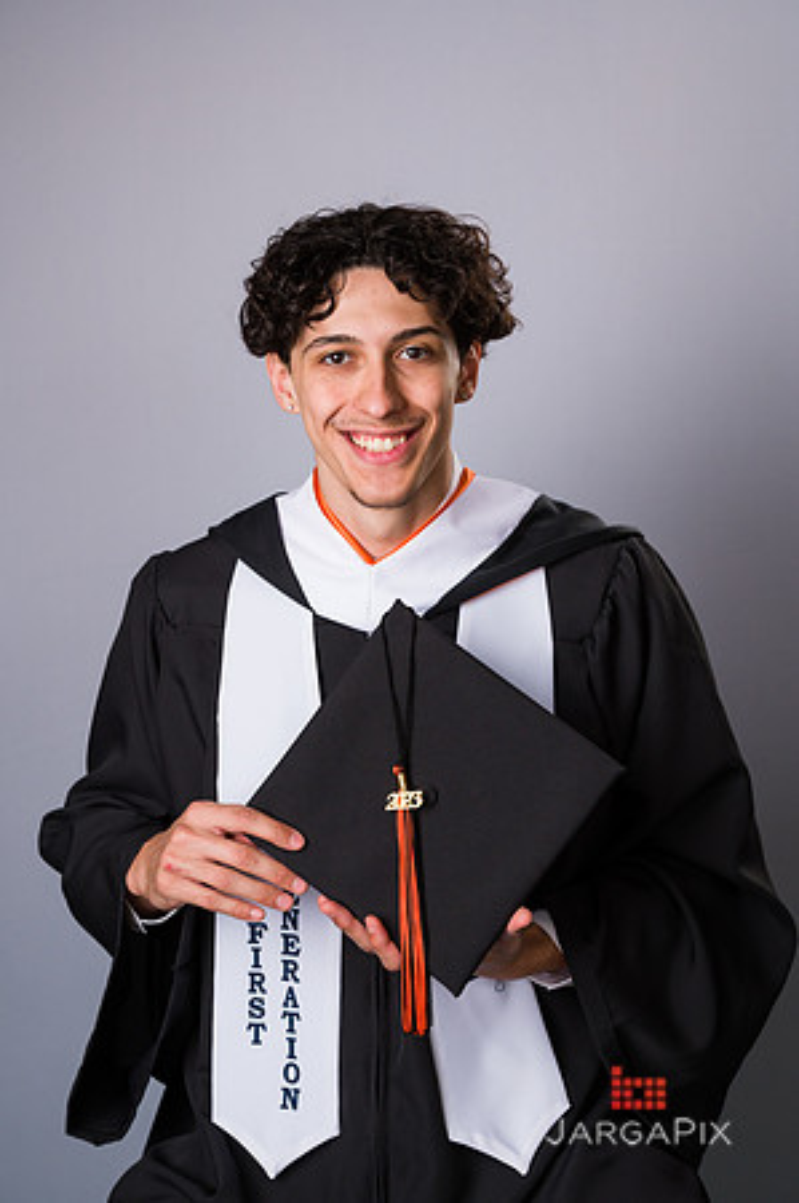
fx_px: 3270
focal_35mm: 98
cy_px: 602
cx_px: 400
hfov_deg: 13.9
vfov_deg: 20.8
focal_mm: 98
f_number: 8
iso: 800
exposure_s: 1/200
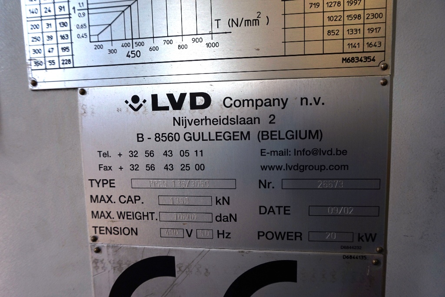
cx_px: 222
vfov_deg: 53.1
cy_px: 148
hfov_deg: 73.7
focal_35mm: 24
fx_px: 297
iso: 100
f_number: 5
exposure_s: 1/80
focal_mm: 16
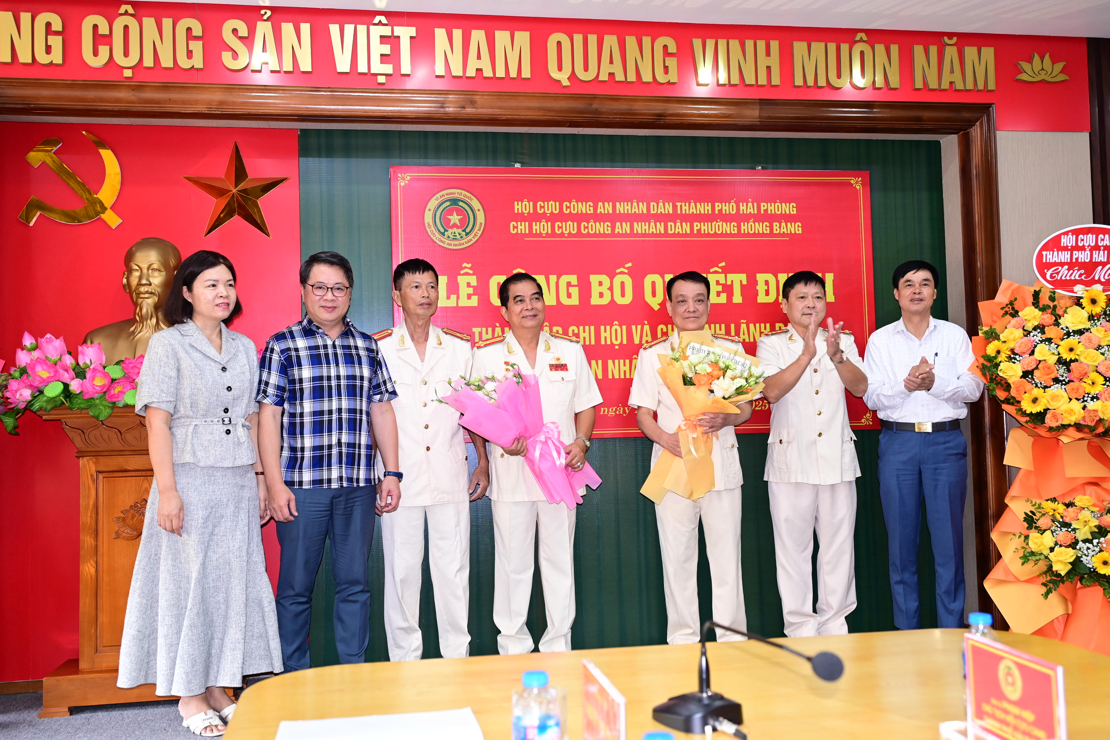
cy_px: 370
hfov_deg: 55.8
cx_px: 555
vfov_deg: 38.9
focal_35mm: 34
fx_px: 1048
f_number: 4
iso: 1600
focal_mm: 34
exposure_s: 1/125
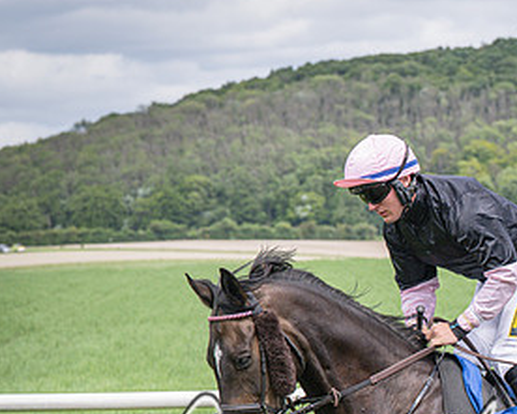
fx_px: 3123
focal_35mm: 204
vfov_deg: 7.5
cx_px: 424
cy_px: 462
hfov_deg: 9.4
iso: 400
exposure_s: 1/1600
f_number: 5
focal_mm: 70
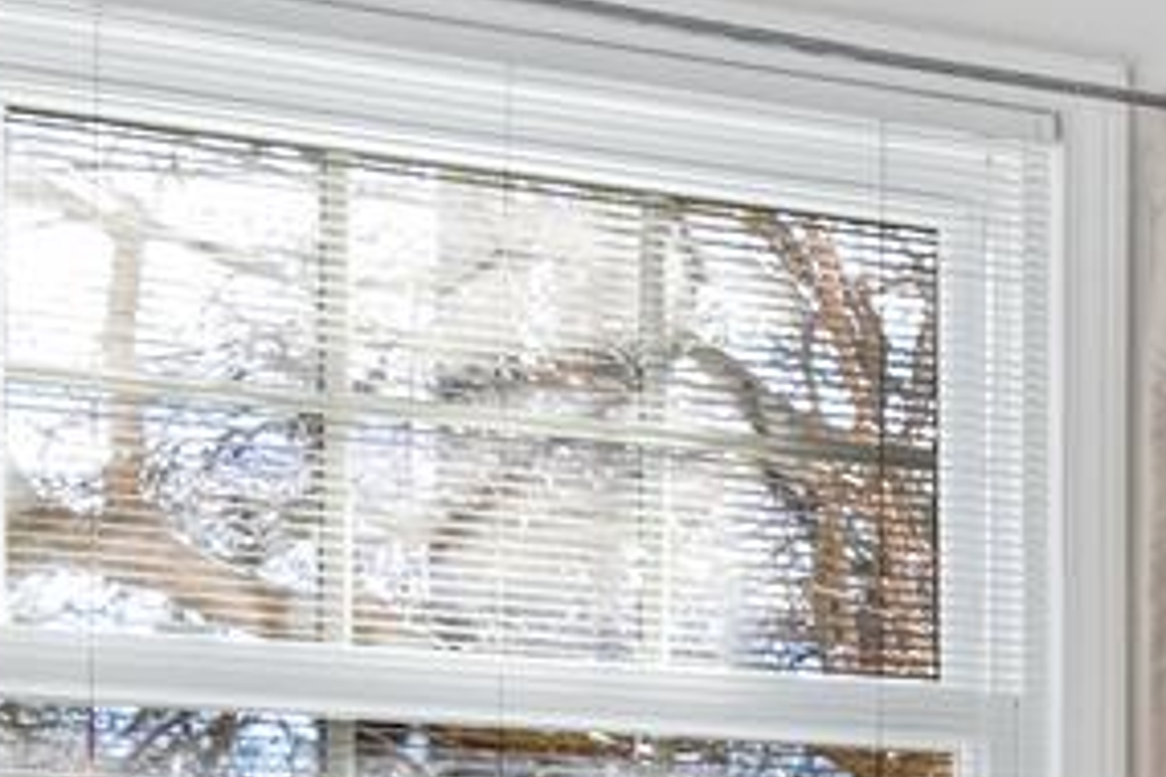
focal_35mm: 115
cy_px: 1274
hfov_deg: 12.4
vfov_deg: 11.3
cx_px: 3079
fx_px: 3724
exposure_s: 1/400
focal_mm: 16
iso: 1250
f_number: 7.1
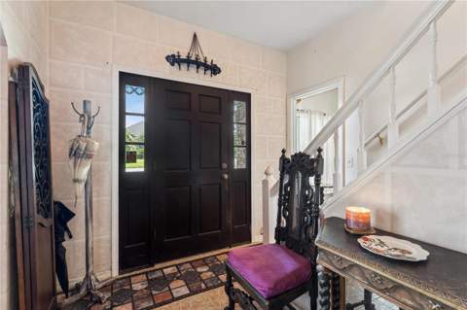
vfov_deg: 73.3
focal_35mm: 16
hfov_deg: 96.4
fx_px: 209
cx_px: 234
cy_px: 155
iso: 800
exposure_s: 1/10
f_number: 11
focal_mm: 16.1
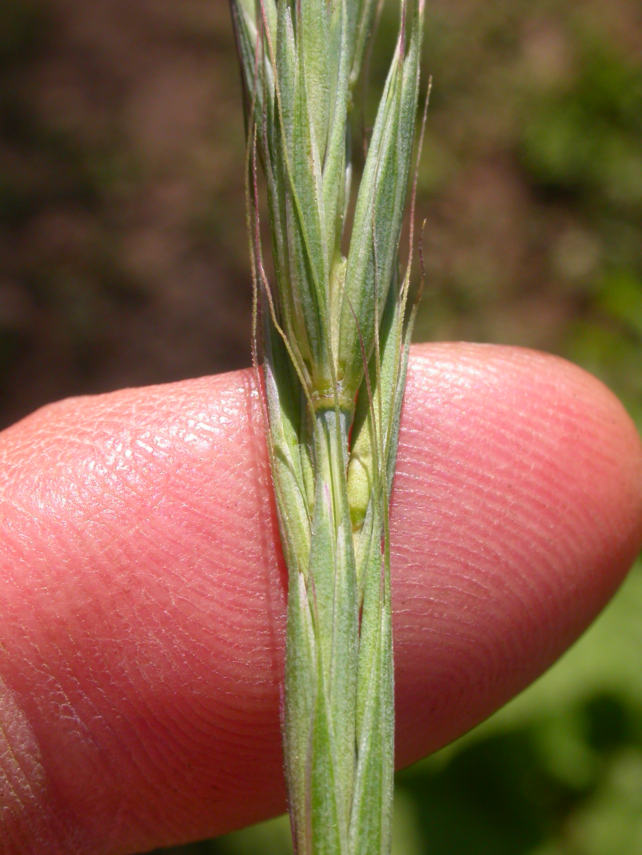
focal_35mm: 78
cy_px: 428
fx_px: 1929
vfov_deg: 25.0
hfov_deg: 18.9
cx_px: 321
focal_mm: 16.2
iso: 100
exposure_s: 1/218
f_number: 7.9
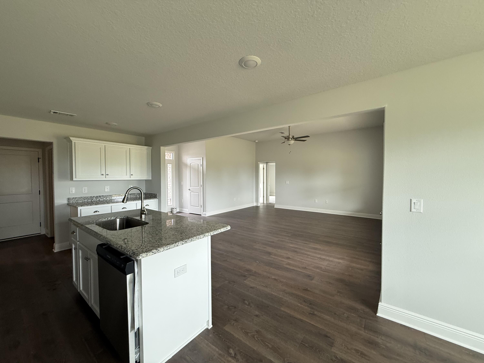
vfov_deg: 85.7
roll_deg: -1.3
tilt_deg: -1.4
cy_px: 182
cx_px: 242
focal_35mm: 14
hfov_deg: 102.1
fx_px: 196
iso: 160
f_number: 2.2
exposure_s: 1/99
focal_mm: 2.22
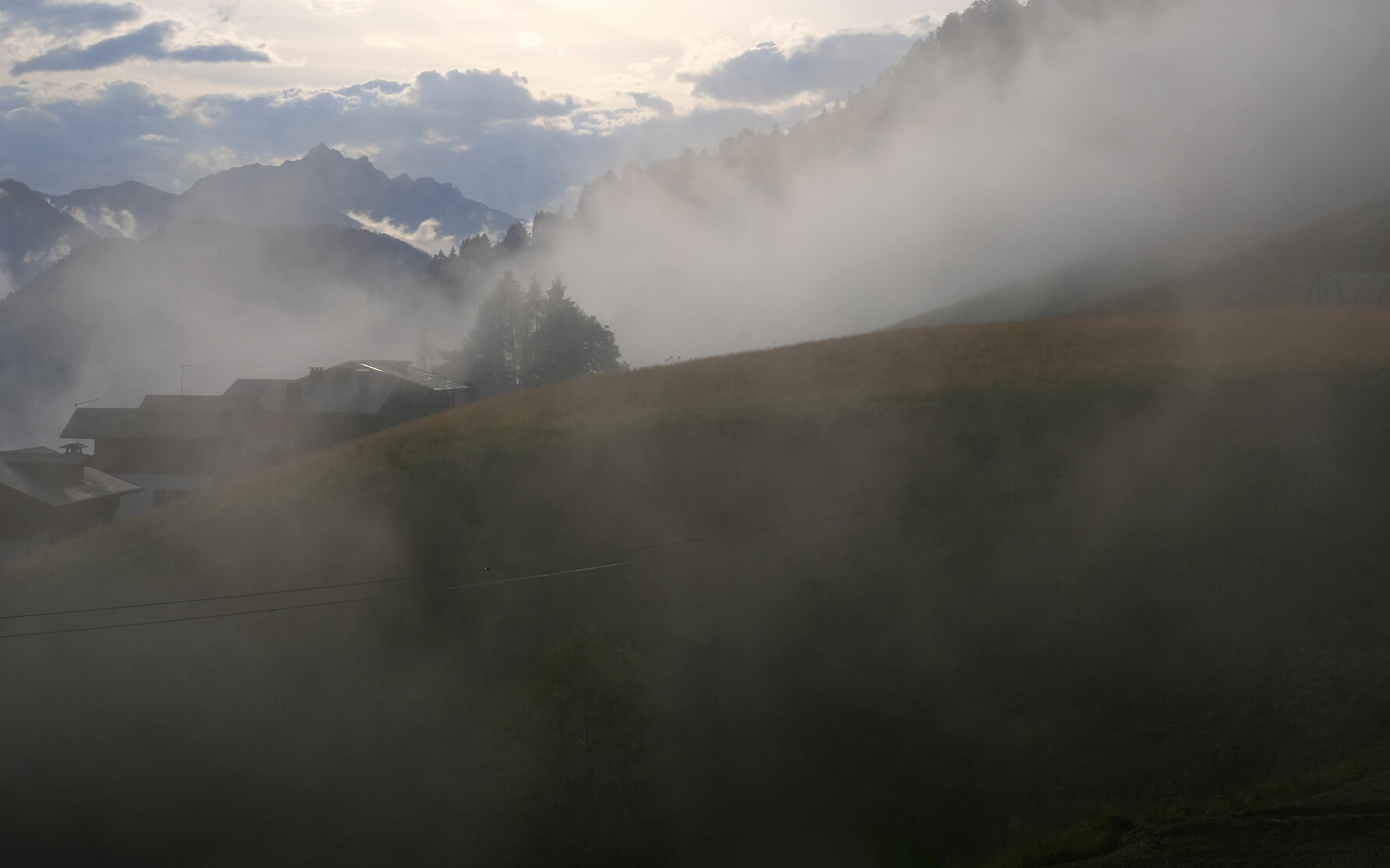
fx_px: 2121
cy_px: 294
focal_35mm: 56
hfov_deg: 36.2
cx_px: 579
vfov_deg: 23.0
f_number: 18
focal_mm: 27.4
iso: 250
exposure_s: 1/250
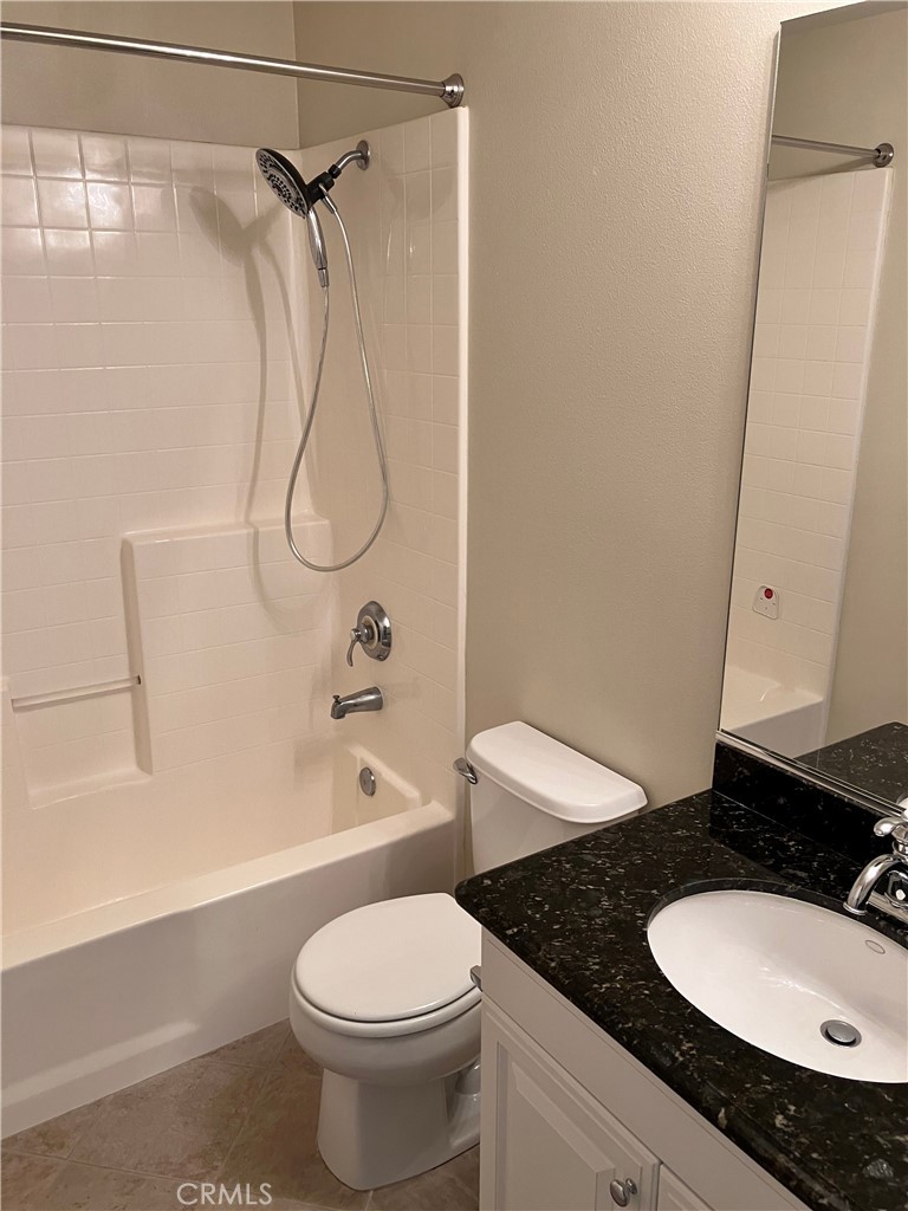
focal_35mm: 28
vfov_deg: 63.4
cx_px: 454
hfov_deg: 49.7
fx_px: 979
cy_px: 606
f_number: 1.8
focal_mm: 3.99
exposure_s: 1/60
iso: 80
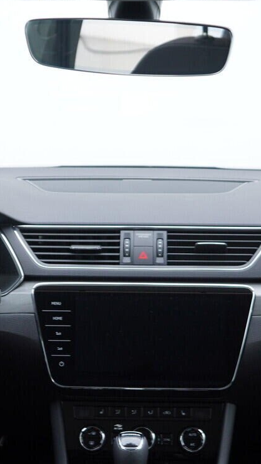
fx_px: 899
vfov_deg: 28.9
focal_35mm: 73
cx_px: 118
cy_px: 291
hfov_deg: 16.5
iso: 125
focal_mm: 24
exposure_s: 1/40
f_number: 2.8
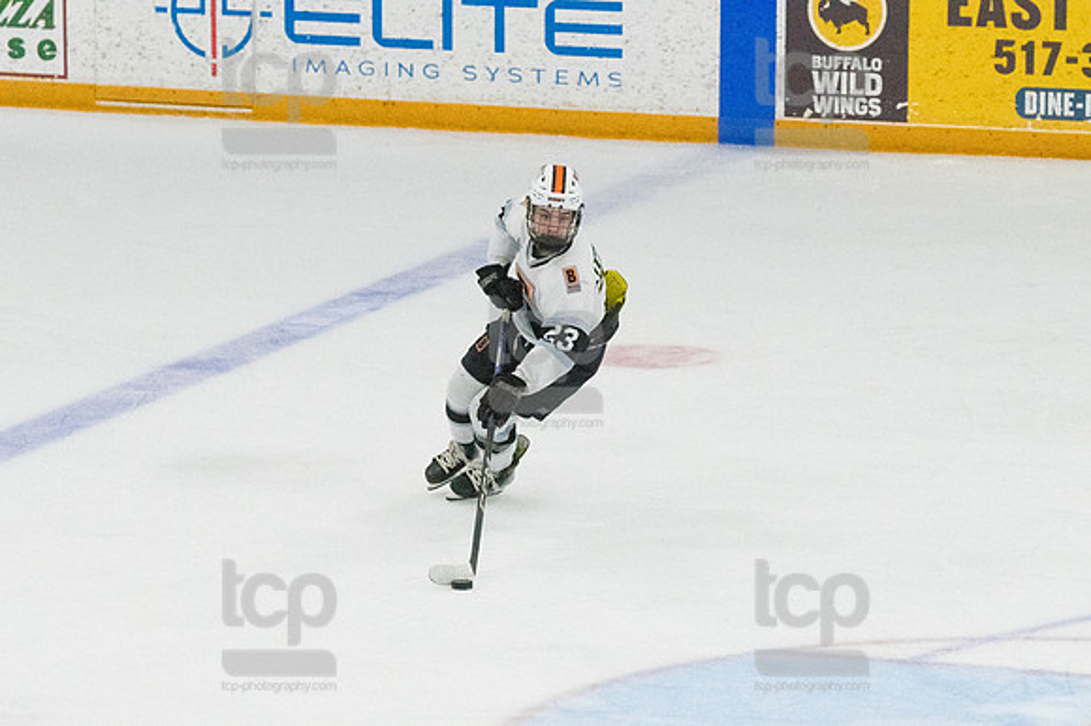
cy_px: 363
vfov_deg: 5.9
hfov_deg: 8.9
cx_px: 546
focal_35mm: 232
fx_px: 7027
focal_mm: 155
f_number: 5
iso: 8000
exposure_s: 1/1600
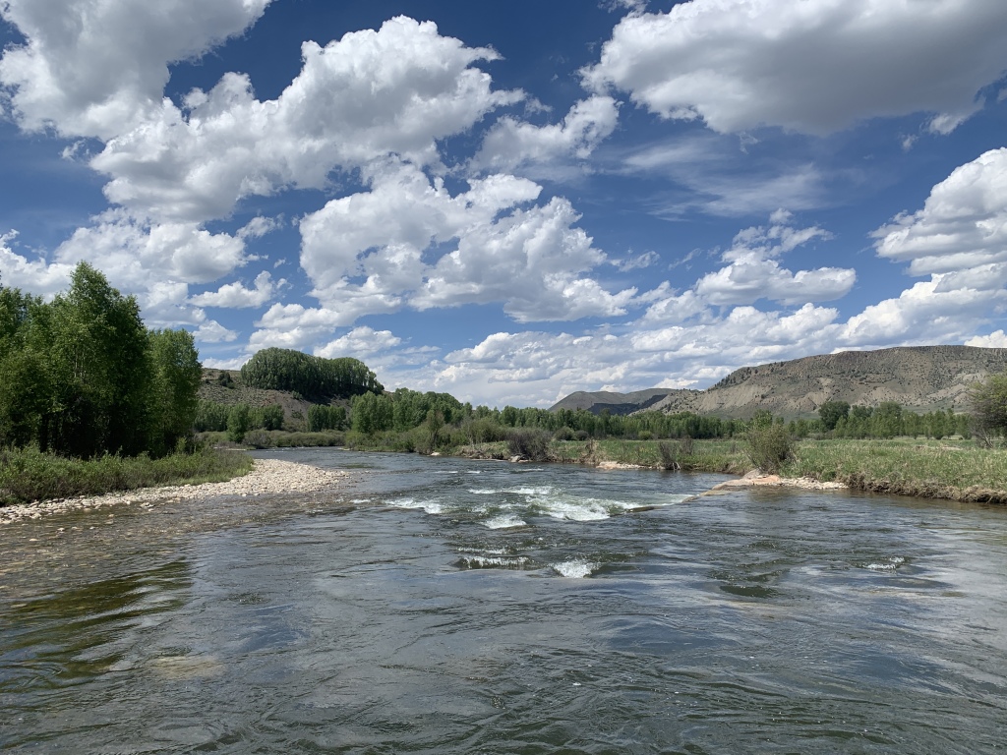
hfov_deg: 67.3
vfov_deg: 53.1
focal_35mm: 26
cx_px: 504
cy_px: 378
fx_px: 756
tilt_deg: +3.7
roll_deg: +0.2
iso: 25
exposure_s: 1/3788
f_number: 1.8
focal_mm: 4.25
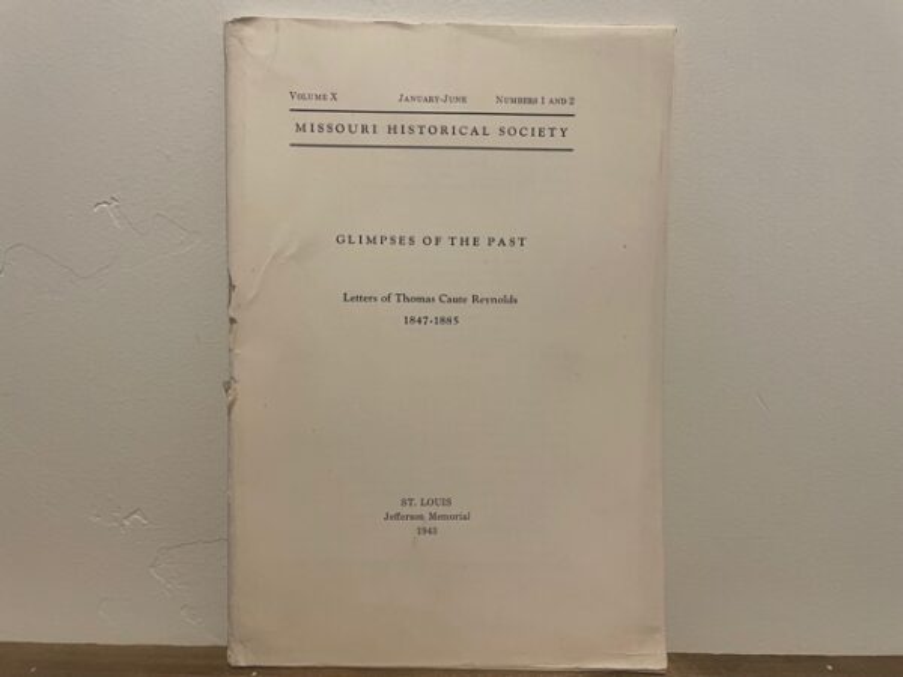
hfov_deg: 67.3
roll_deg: -0.7
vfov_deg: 53.1
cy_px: 338
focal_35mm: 26
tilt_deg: -9.9
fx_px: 678
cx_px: 452
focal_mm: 4.2
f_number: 1.6
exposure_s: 1/60
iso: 125
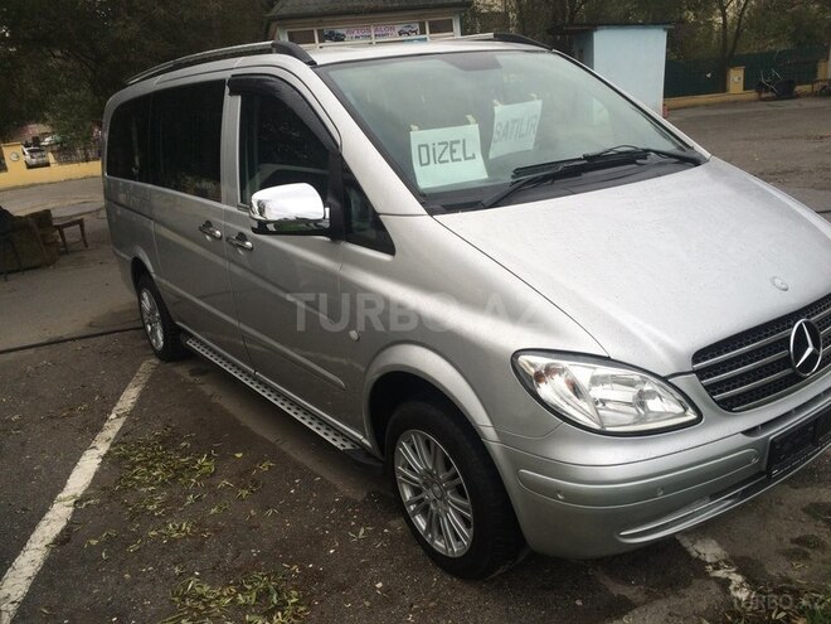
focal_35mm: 29
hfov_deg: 61.7
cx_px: 416
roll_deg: +4.6
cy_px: 312
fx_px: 696
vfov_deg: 48.2
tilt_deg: -15.5
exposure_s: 1/313
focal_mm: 4.15
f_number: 2.2
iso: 32
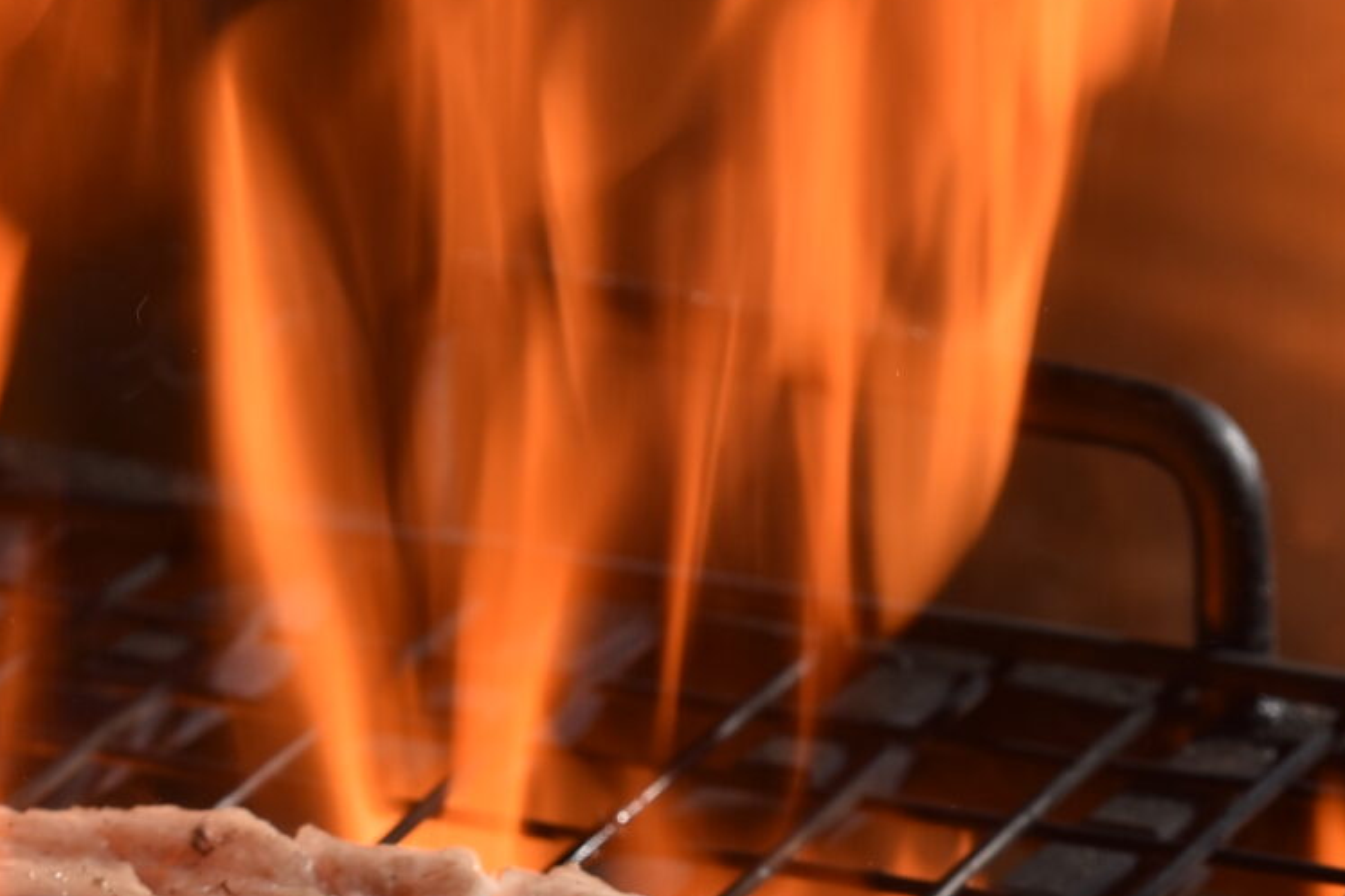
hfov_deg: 8.6
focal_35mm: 240
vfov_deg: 5.7
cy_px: 1208
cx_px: 302
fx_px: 8966
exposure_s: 1/80
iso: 160
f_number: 6.3
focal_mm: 70
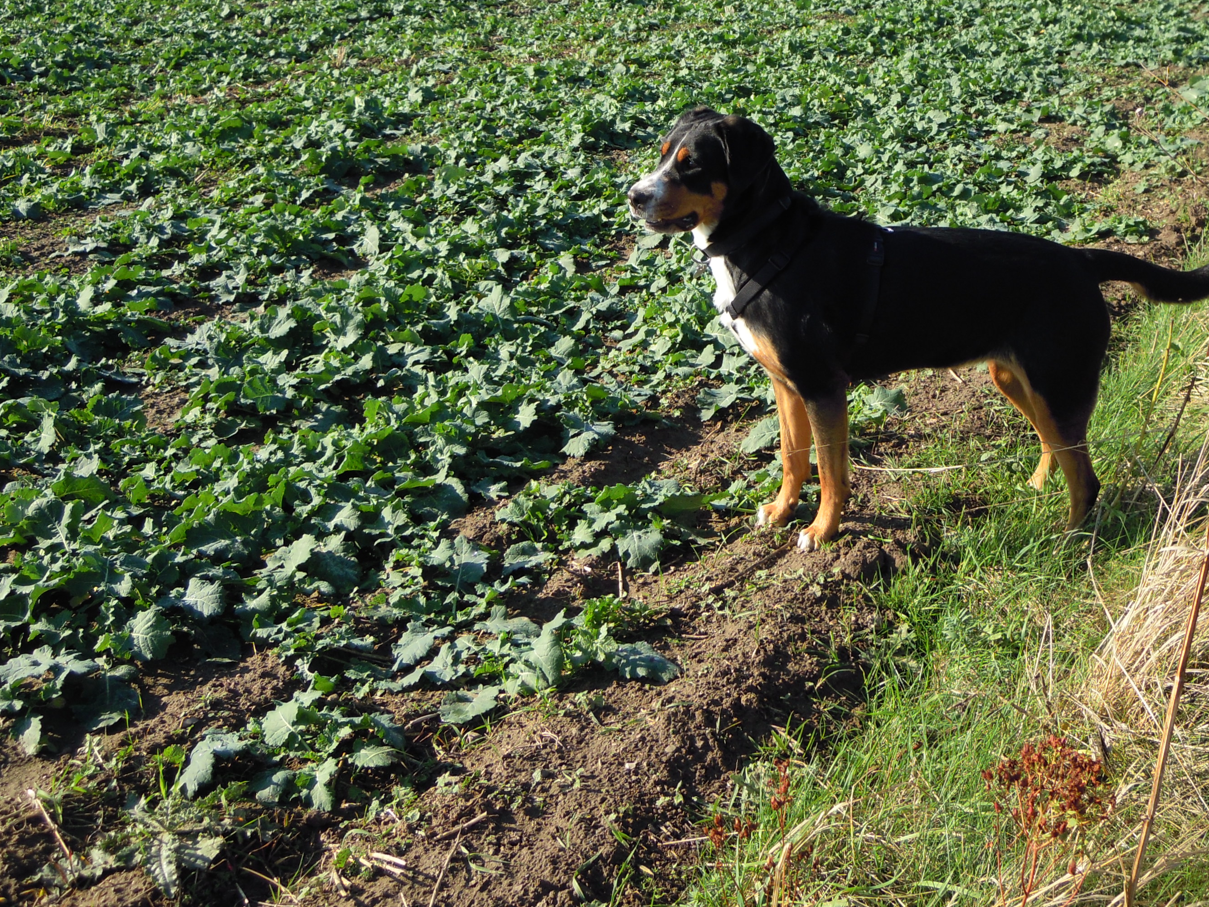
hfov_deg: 39.4
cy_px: 285
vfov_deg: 30.0
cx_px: 756
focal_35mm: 48
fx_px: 1676
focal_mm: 5.7
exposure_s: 1/640
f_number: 2.8
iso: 100
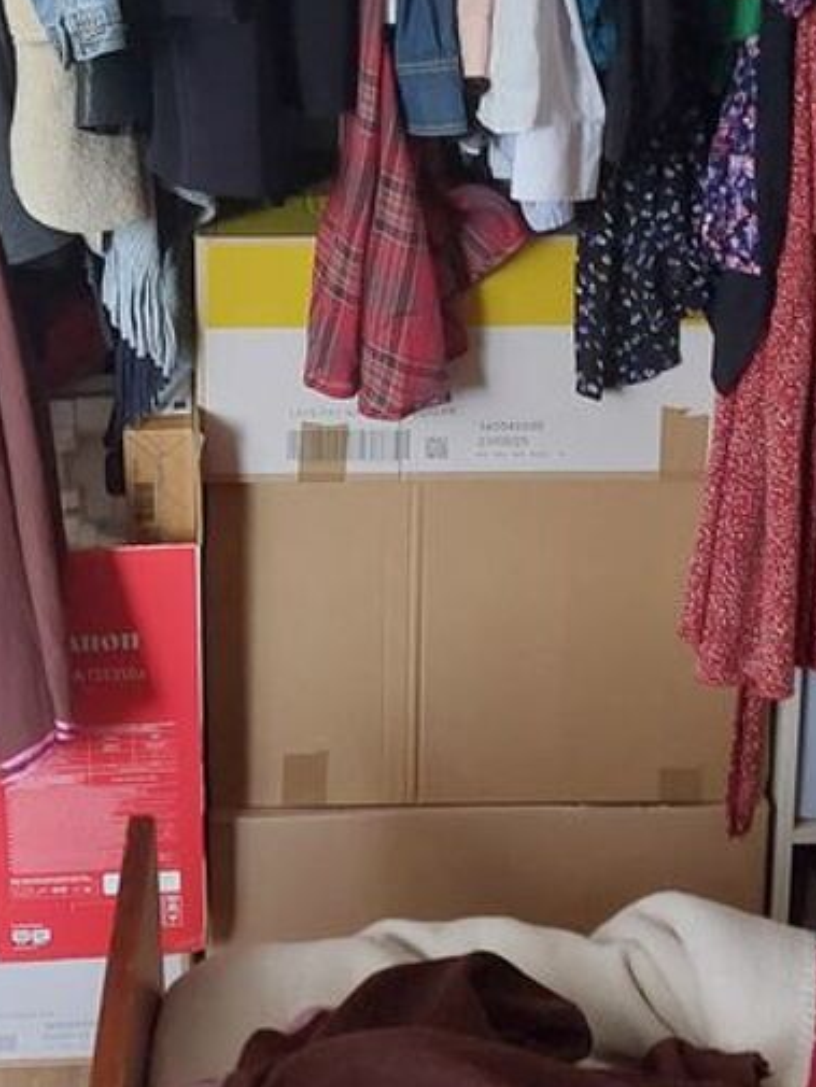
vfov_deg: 28.7
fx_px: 2074
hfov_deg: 22.2
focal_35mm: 66
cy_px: 218
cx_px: 304
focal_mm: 5.23
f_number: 1.8
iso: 500
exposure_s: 1/33
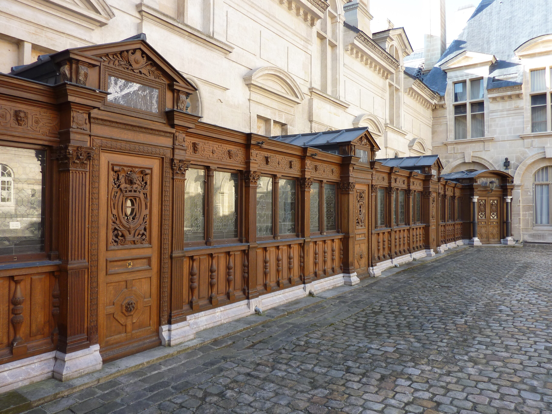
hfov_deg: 69.4
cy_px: 207
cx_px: 276
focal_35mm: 25
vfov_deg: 54.9
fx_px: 399
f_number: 3.3
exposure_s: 1/100
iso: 80
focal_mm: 4.1
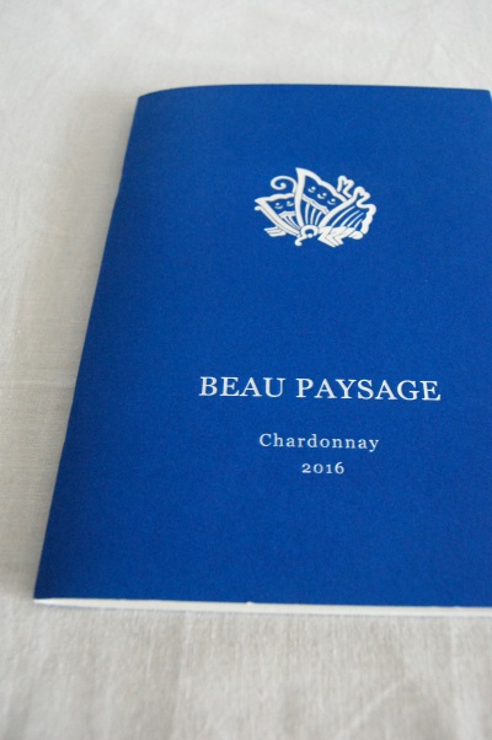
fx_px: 709
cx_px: 246
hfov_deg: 38.3
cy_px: 370
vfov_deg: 55.2
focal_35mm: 34
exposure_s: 1/20
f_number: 5.6
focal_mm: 23
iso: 1600
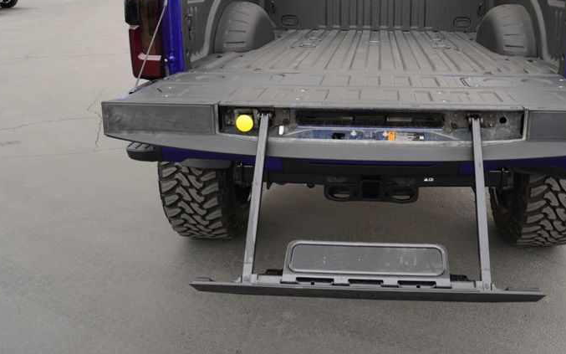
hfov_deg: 52.3
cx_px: 349
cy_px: 105
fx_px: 571
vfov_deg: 34.0
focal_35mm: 37
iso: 100
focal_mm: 16
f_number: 5
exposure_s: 1/80
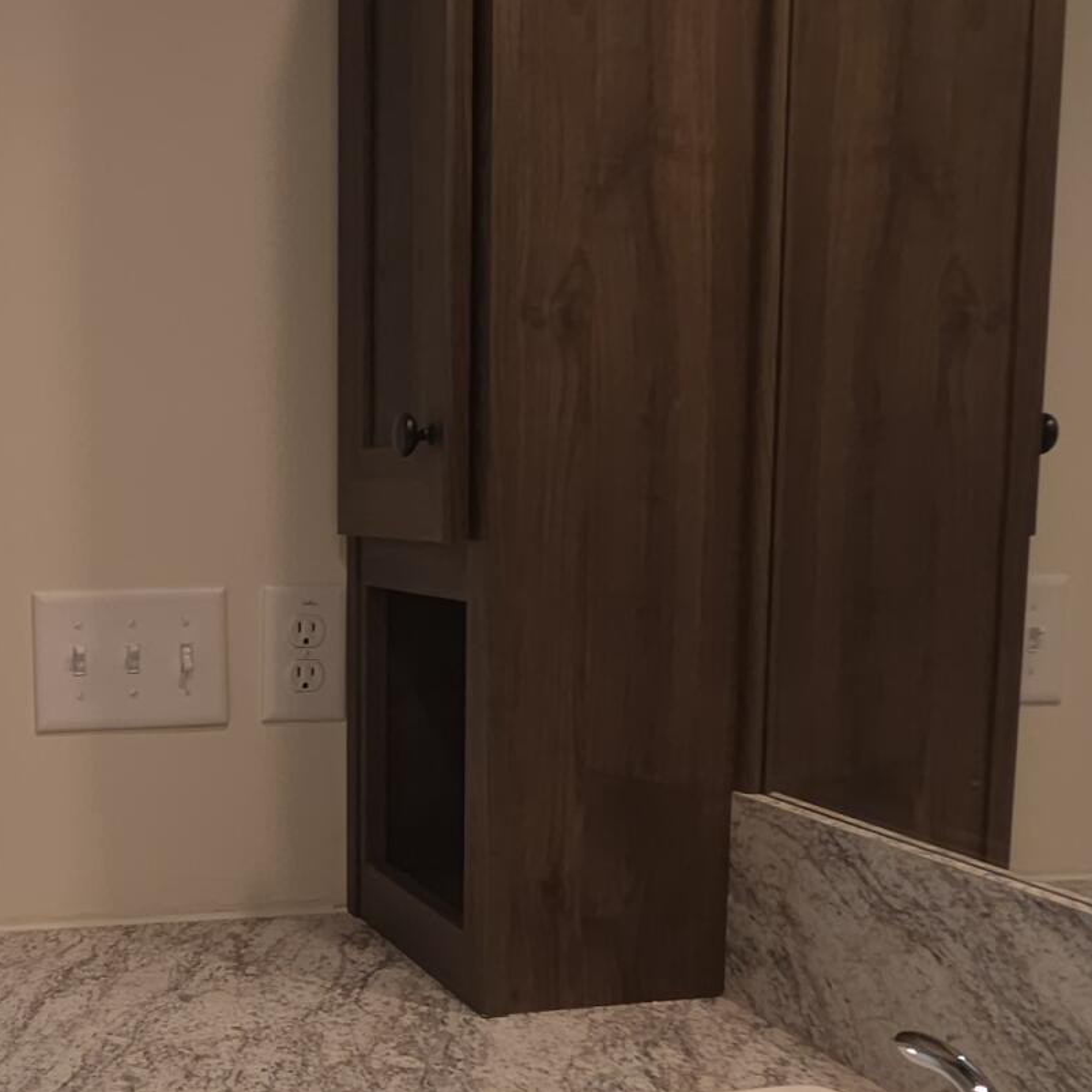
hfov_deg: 37.2
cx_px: 162
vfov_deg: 39.0
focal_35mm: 43
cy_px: 659
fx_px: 1535
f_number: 1.9
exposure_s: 1/30
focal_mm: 2.2
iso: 40
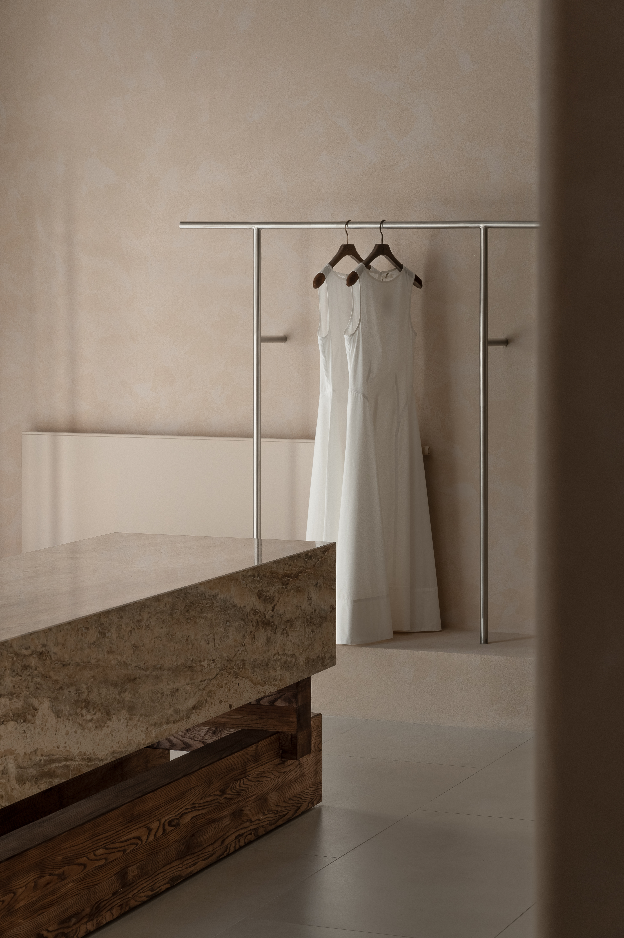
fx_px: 2135
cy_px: 469
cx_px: 312
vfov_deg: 24.8
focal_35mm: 82
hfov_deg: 16.6
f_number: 10
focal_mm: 82
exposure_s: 1/20
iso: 400
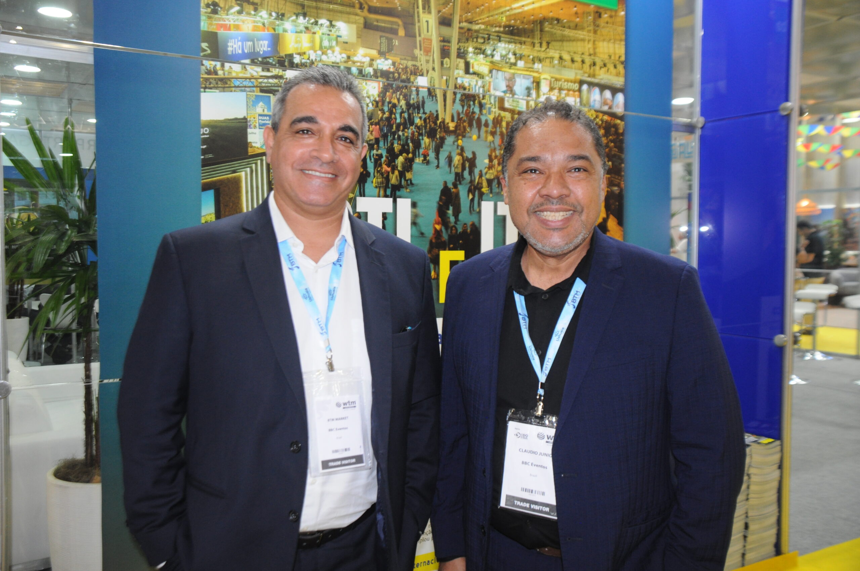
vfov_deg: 39.9
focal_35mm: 33
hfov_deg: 57.3
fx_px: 787
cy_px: 286
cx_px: 430
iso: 800
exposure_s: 1/60
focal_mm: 22
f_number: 4
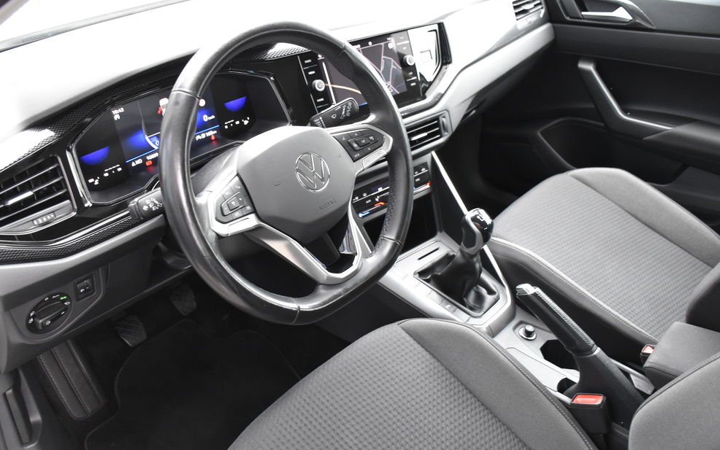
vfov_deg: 40.6
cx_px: 359
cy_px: 227
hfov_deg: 61.2
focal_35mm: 31
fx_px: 609
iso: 1800
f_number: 3.5
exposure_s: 1/60
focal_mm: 20
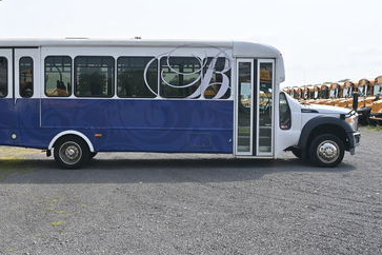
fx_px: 626
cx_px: 153
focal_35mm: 59
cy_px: 116
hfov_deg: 33.8
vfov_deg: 23.0
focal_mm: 30.5
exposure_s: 1/500
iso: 100
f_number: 8
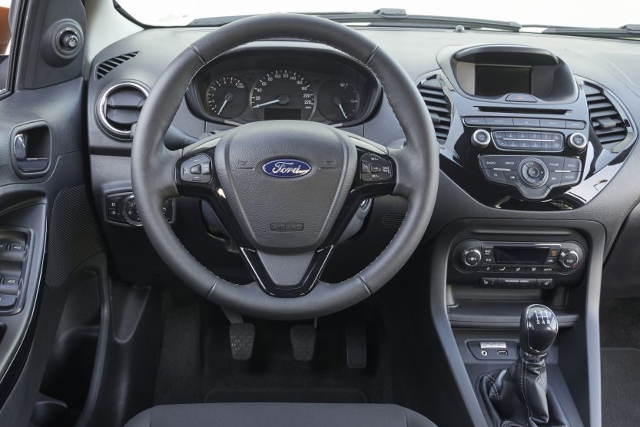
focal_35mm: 43
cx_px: 290
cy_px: 214
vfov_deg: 31.2
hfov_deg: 45.4
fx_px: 765
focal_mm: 35
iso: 100
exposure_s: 1
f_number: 16
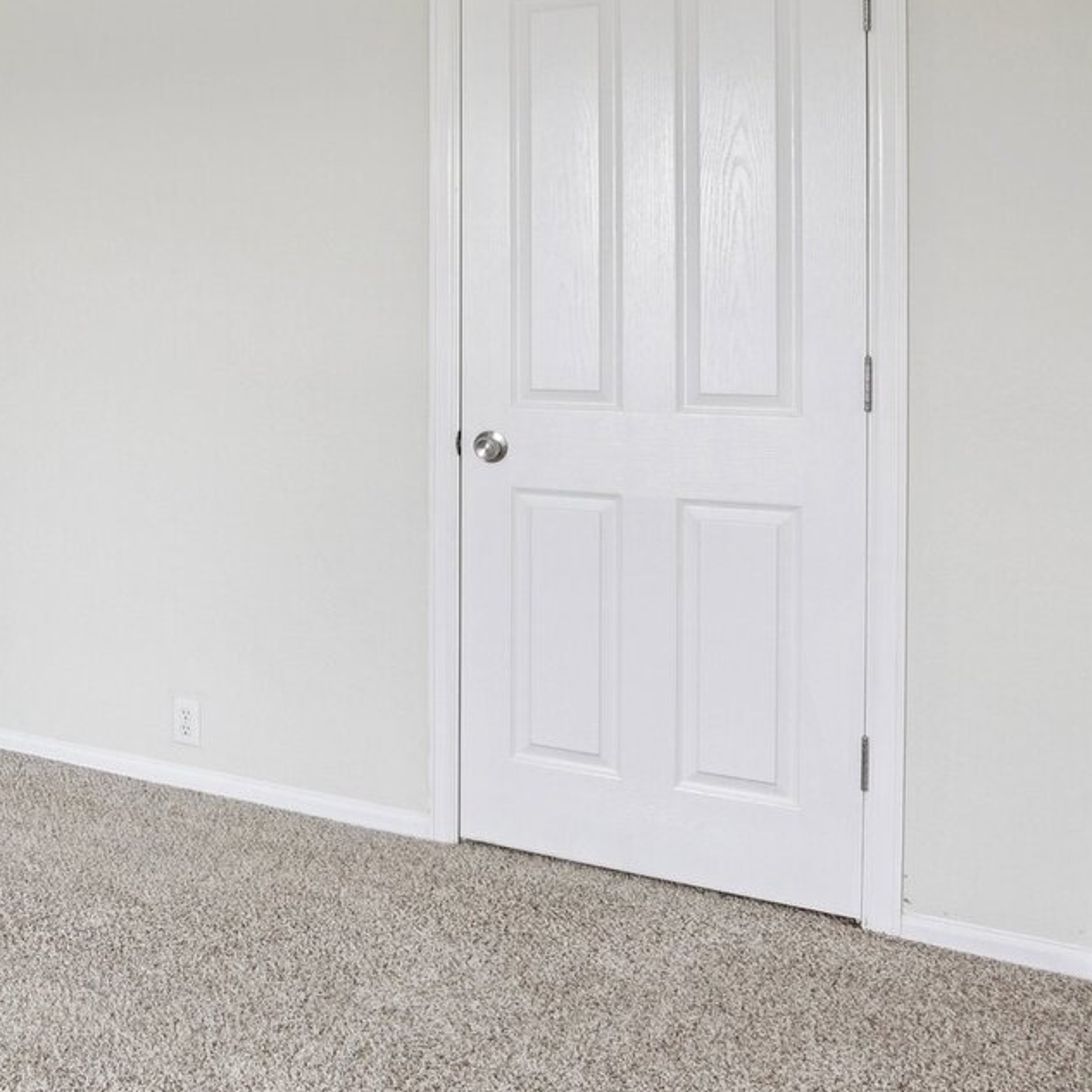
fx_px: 1321
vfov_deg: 44.1
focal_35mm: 37
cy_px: 342
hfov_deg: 38.0
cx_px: -88
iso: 500
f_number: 8
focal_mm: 17
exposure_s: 1/15
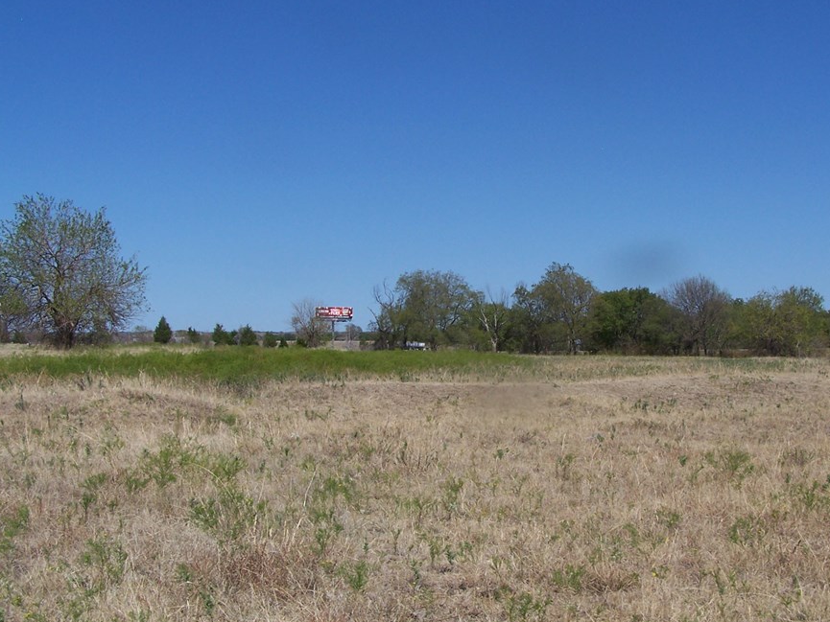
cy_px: 330
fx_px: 1079
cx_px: 468
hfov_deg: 42.0
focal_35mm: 45
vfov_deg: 32.2
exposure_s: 1/800
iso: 80
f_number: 5.6
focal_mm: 6.3
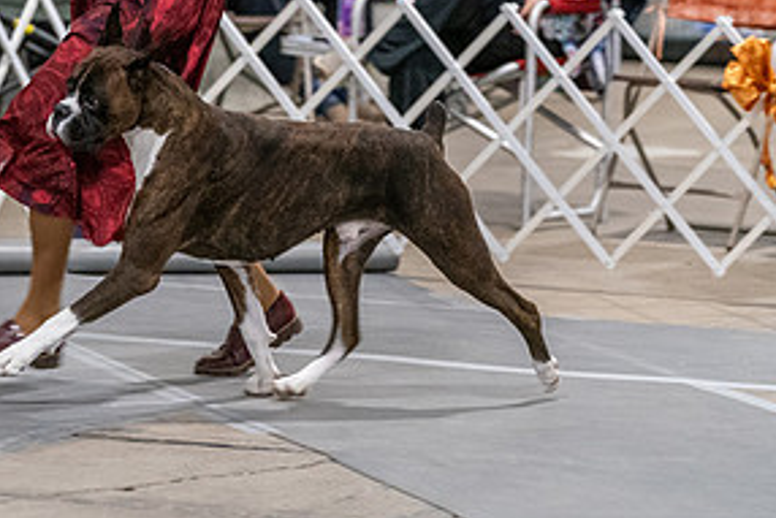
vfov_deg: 4.5
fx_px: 6556
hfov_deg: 6.8
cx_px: 260
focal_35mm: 304
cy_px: 34
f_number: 3.5
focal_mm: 150
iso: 6400
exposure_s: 1/250
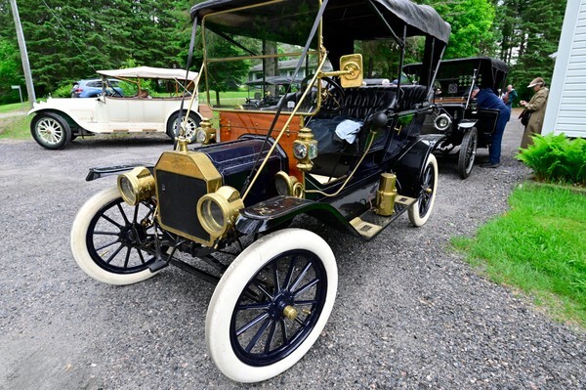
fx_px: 342
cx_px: 293
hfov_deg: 81.3
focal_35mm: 21
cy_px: 195
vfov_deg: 59.4
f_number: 13
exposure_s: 1/200
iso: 1600
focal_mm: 21
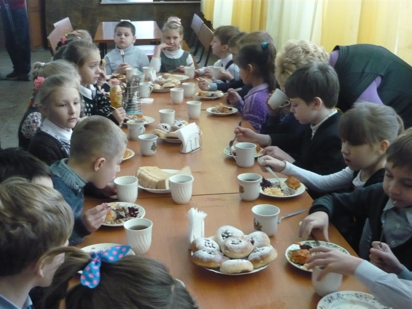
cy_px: 154
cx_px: 206
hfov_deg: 42.9
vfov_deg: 32.9
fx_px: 524
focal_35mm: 44
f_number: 3
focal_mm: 7.2
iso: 800
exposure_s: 1/40
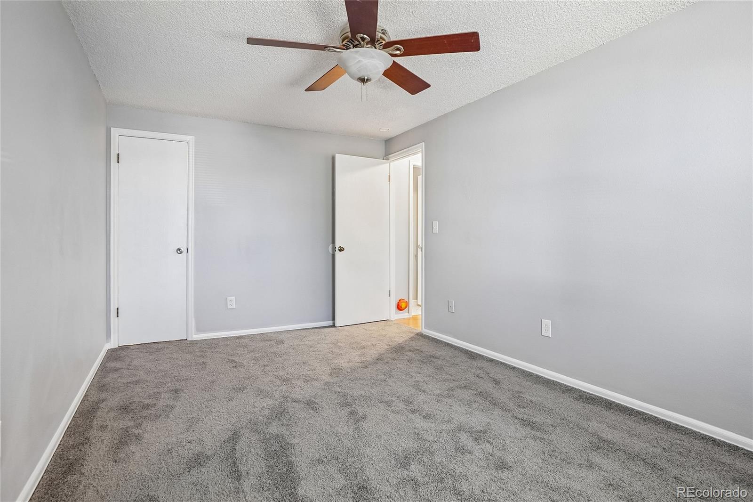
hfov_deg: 90.0
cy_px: 251
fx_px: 376
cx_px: 376
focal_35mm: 18
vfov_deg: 67.4
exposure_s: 1/5
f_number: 8
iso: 400
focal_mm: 12
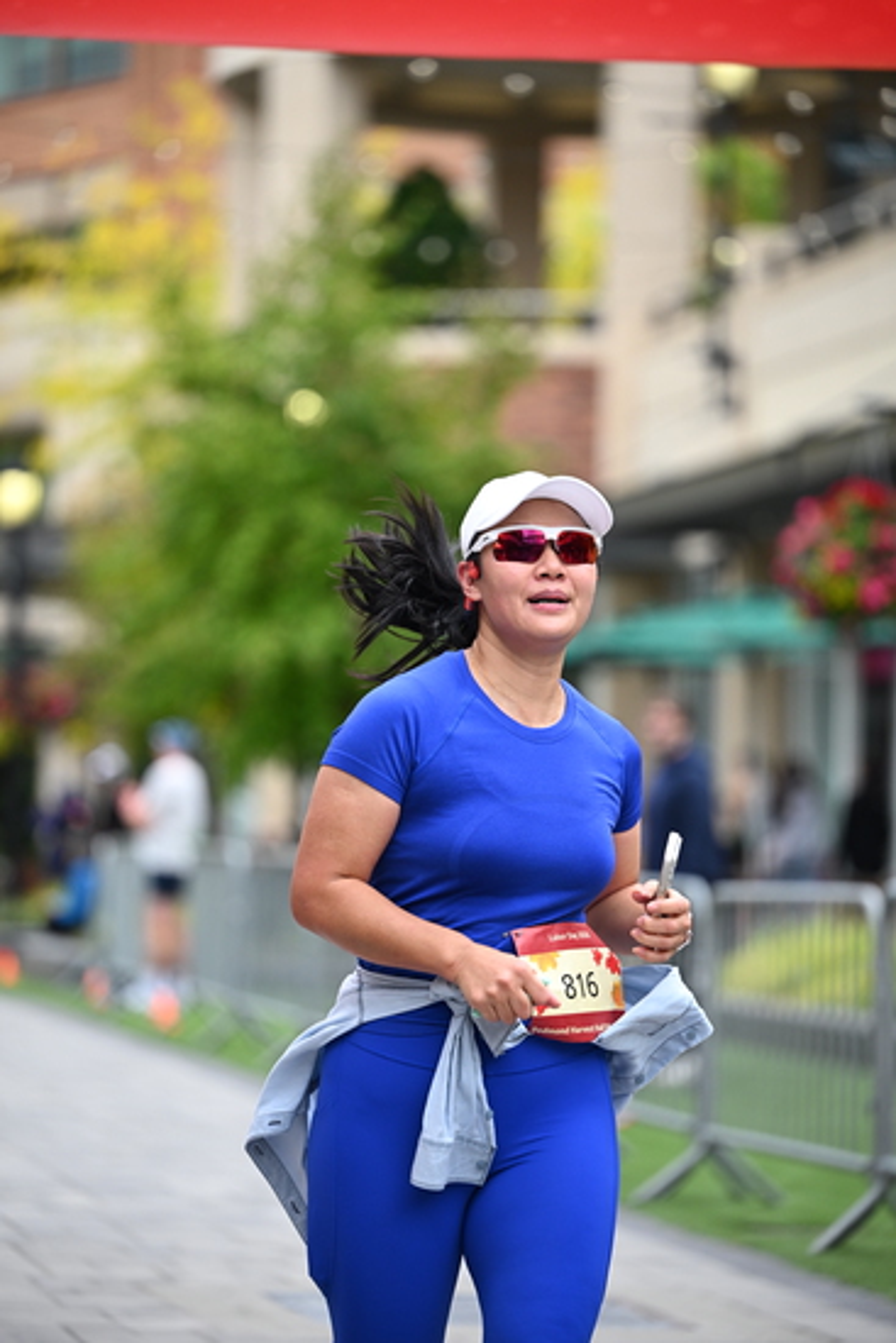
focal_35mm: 145
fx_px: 5410
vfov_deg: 14.1
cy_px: 672
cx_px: 448
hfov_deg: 9.5
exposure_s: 1/2000
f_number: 2.8
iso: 640
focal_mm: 145
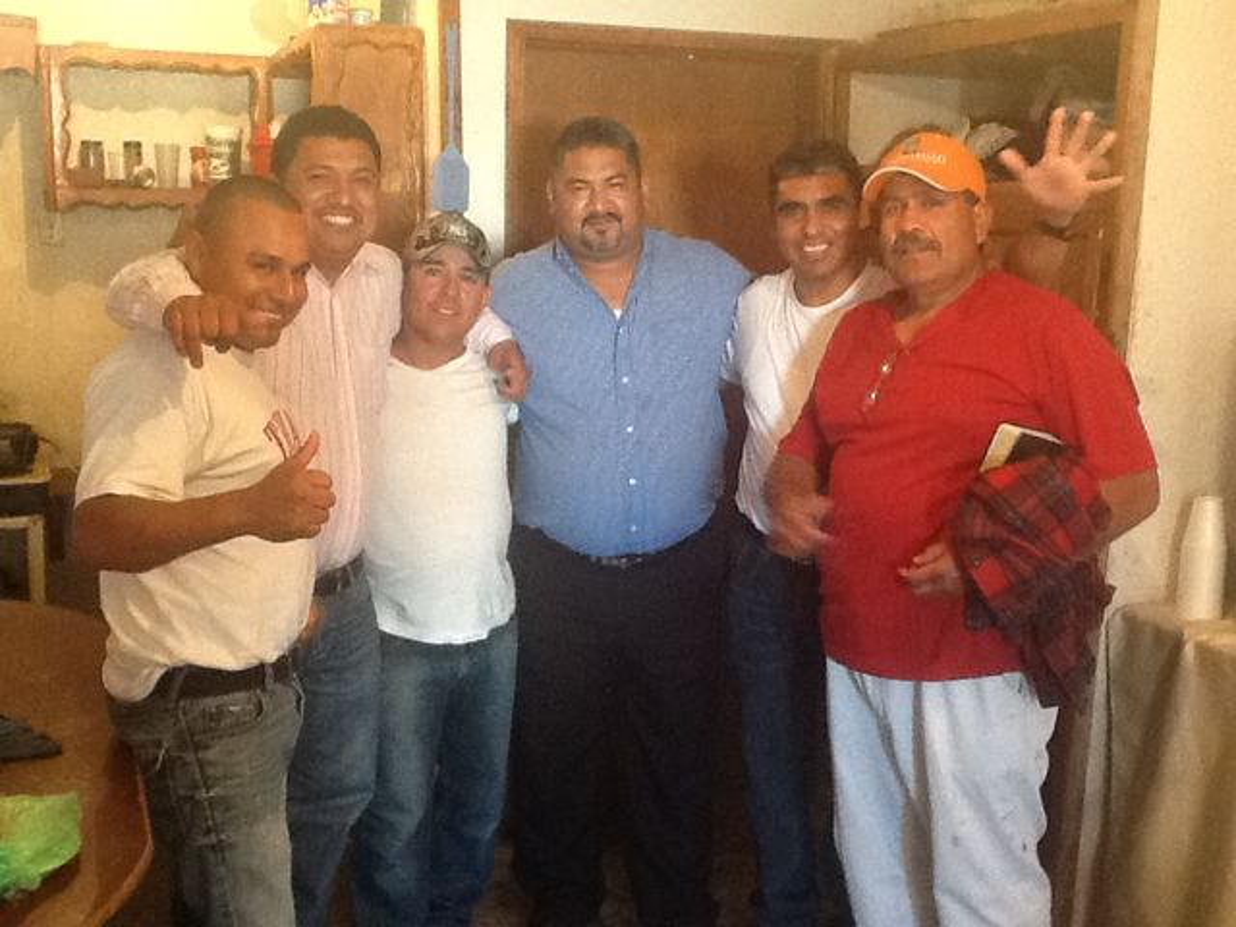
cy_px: 464
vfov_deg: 32.9
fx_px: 1571
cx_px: 618
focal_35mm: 44
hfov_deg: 42.9
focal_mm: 2.03
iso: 250
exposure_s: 1/30
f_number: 2.4
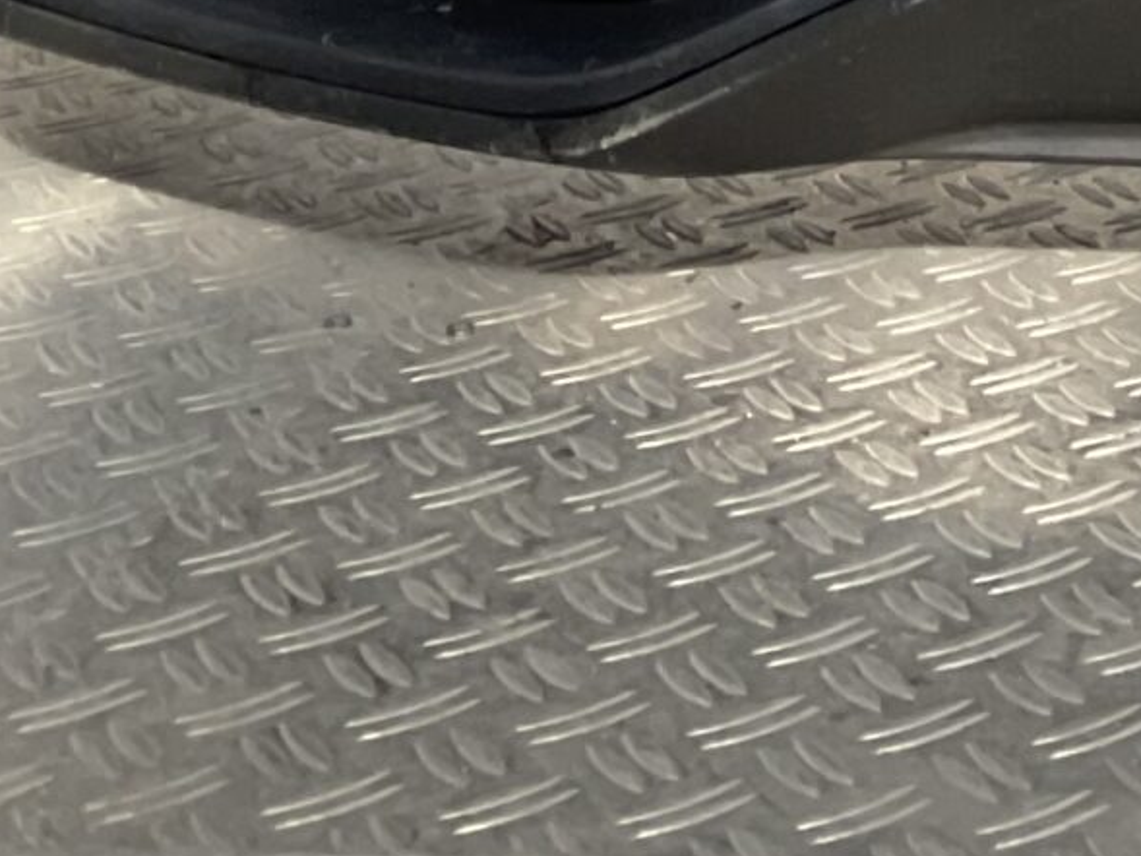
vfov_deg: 10.7
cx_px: 2243
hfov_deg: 13.5
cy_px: -868
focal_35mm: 126
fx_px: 4154
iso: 16
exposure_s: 1/422
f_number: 1.8
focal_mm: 3
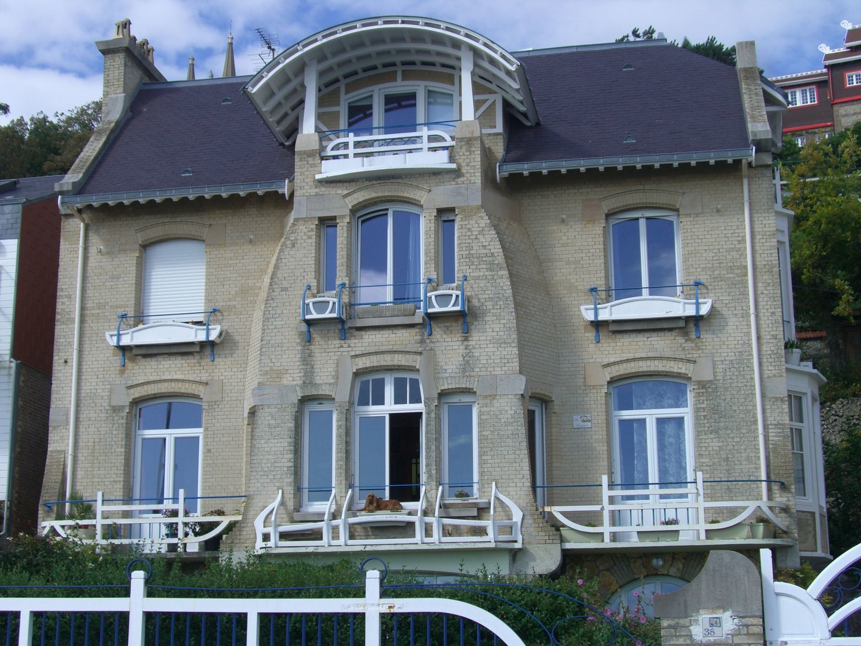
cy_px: 328
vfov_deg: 26.1
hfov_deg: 34.3
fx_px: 1393
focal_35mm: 56
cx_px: 430
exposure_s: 1/160
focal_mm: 11.5
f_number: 6.8
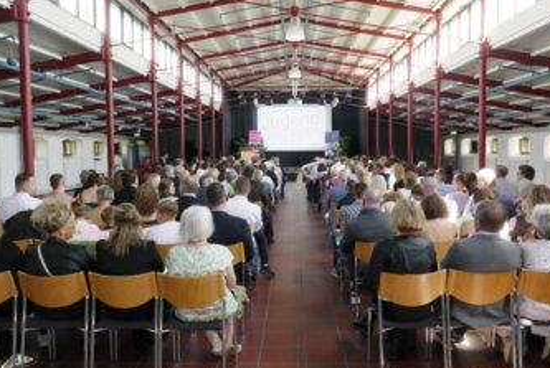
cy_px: 177
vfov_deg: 43.7
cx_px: 296
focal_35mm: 30
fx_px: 459
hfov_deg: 61.8
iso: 1000
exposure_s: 1/60
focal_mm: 9.1
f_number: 8
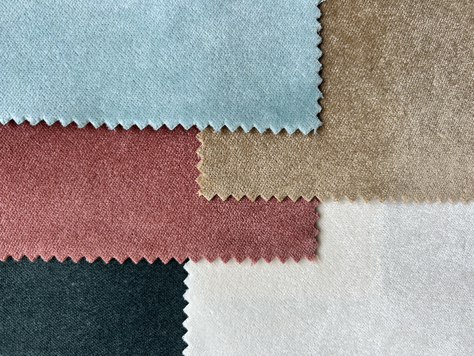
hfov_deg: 67.3
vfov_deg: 53.1
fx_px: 356
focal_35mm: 26
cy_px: 178
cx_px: 237
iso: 40
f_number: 1.5
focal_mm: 5.7
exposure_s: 1/205
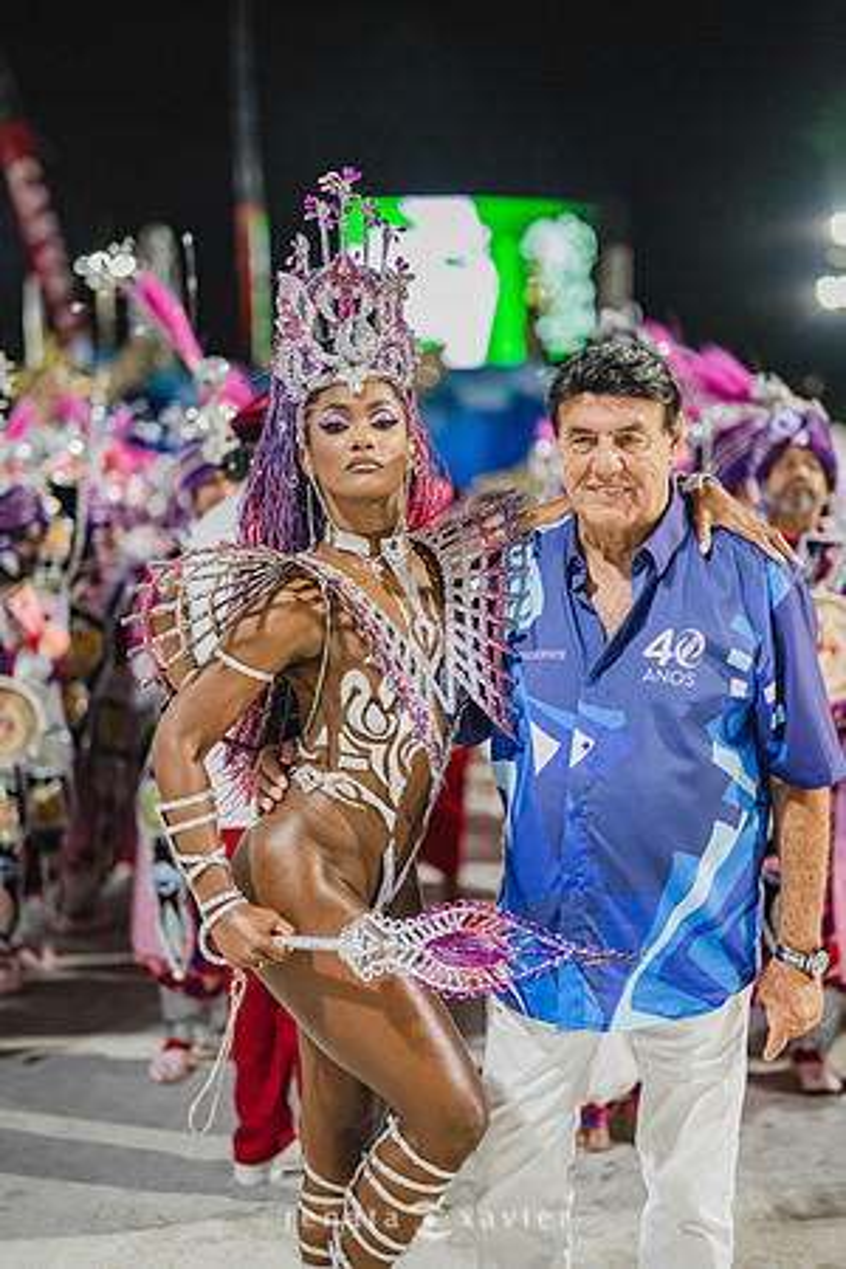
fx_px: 1762
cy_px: 634
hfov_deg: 27.0
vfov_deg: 39.6
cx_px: 423
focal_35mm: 50
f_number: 1.2
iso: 2000
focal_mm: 50
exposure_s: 1/1000
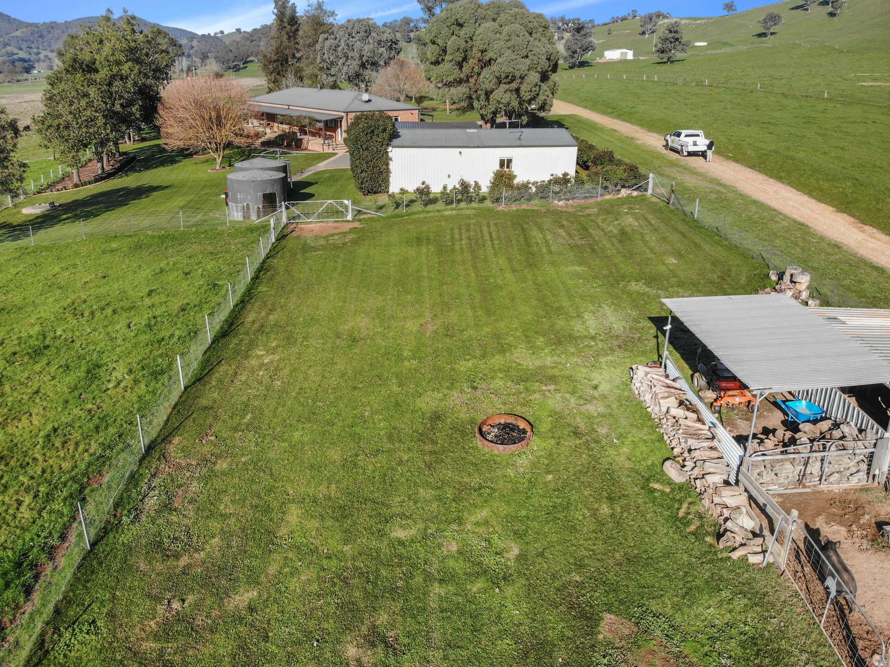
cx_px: 445
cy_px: 334
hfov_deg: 71.6
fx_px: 617
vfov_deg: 56.8
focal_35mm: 24
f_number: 2.8
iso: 100
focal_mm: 4.5
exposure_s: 1/640
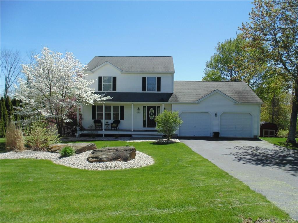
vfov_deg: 61.1
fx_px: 189
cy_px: 112
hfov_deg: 76.4
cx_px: 149
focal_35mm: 22
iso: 80
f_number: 3.1
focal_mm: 4
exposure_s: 1/800
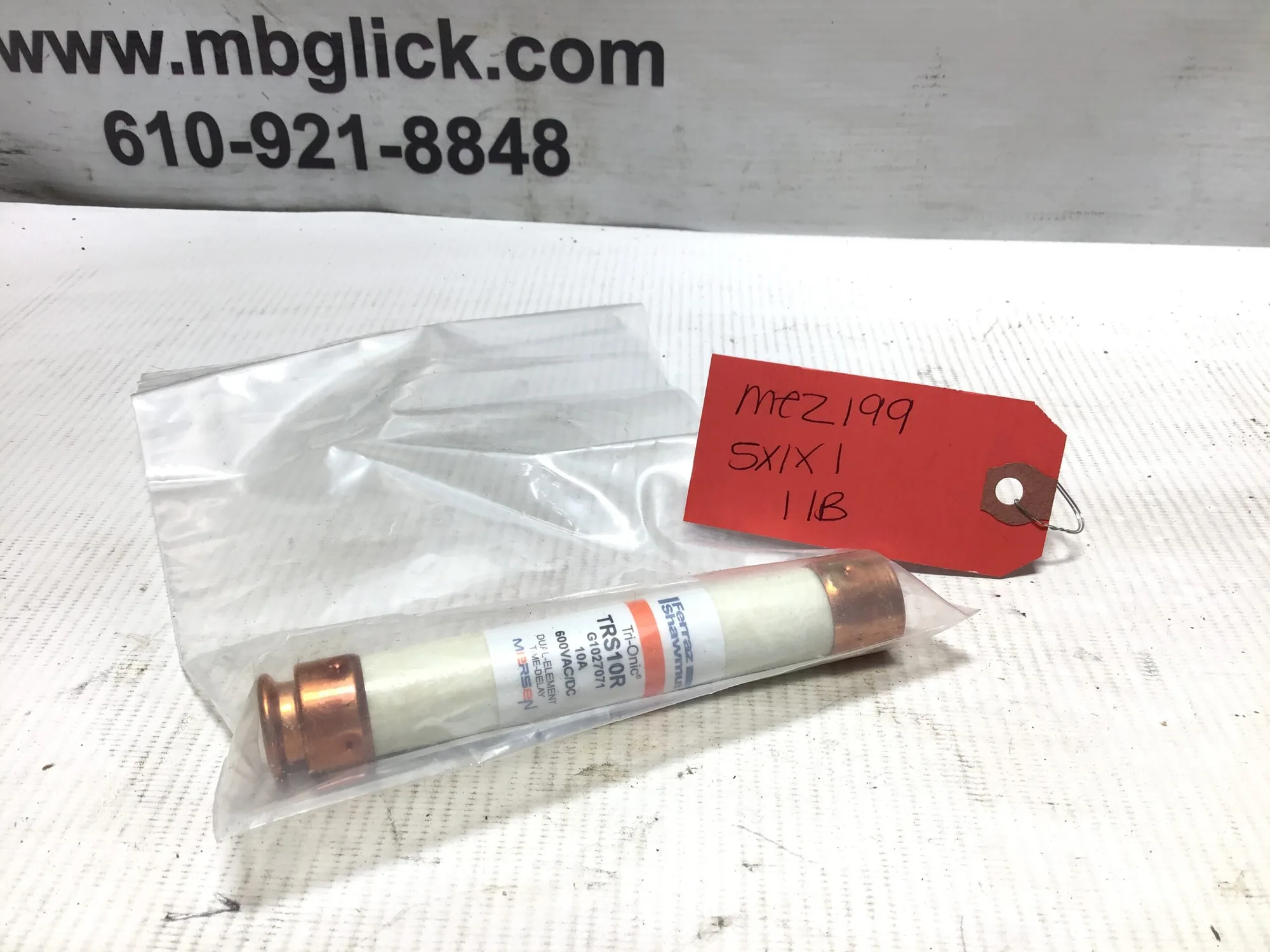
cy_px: 476
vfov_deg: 45.4
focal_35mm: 31
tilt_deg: -32.2
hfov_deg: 58.4
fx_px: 1137
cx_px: 635
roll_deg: -1.5
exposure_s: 1/120
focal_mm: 3.3
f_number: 2.4
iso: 25
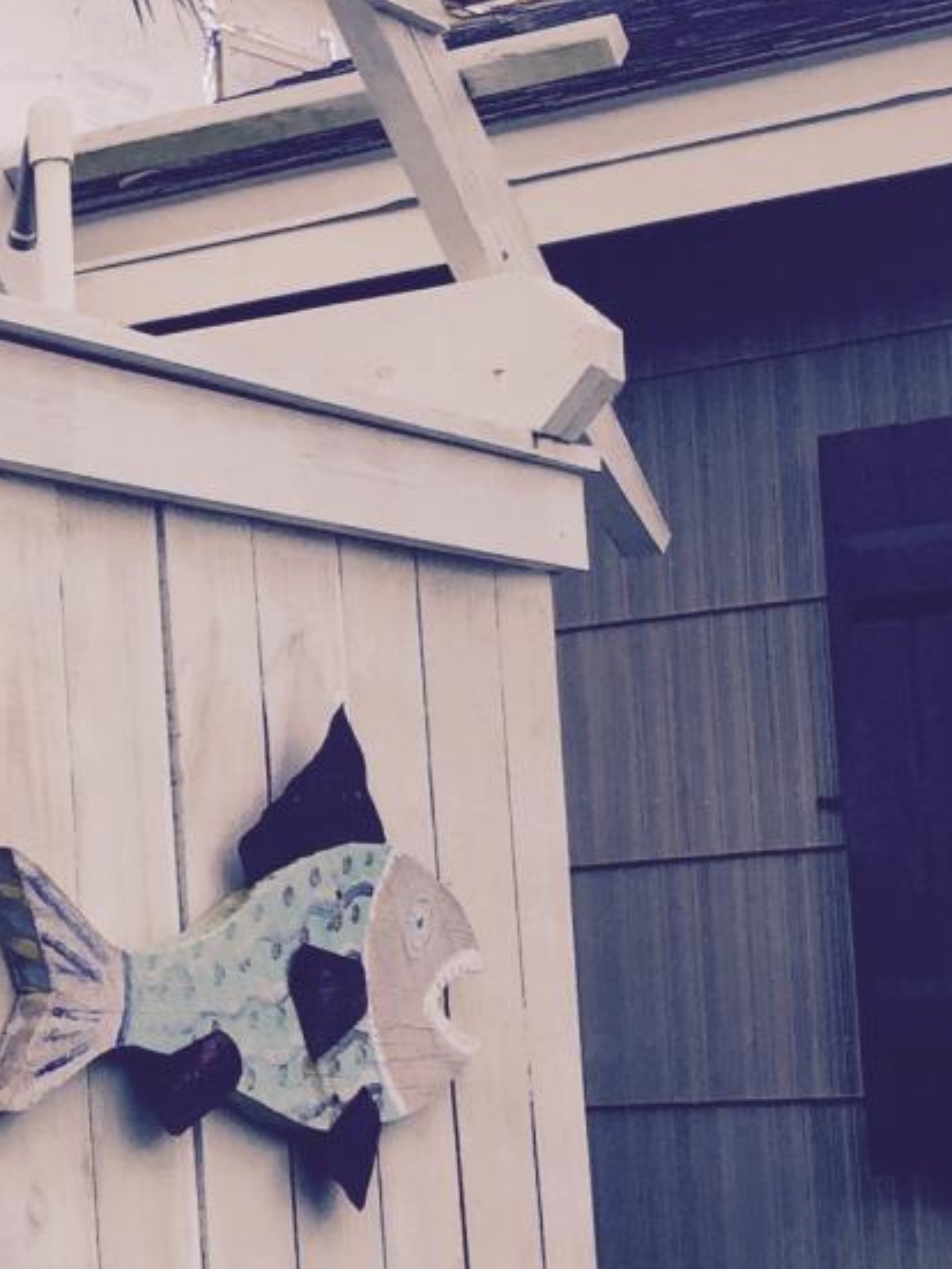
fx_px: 3850
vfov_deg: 18.7
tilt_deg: +6.6
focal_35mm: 105
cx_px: -527
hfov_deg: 13.2
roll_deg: +1.7
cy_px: 777
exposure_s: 1/775
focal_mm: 4.15
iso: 32
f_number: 2.2
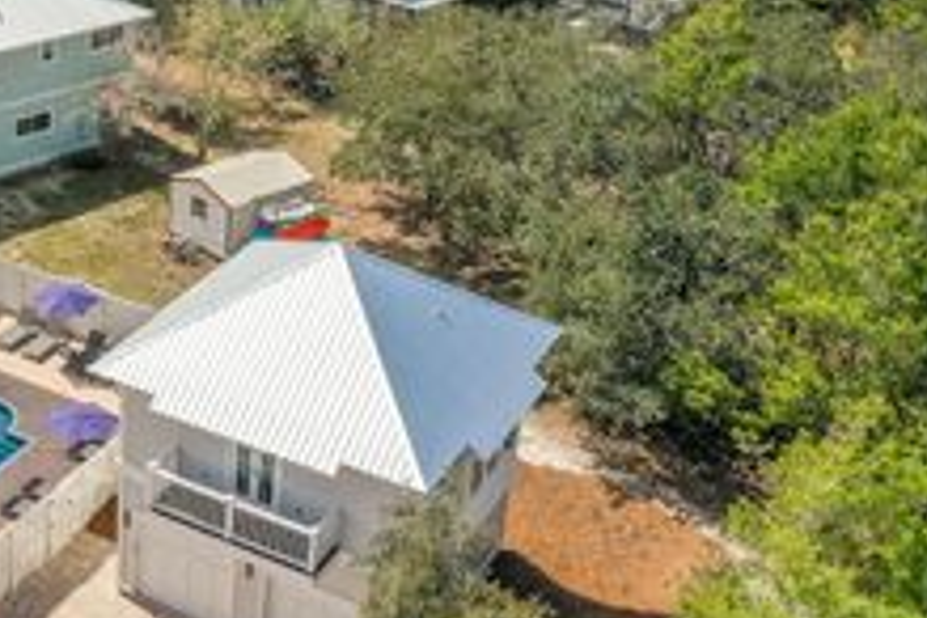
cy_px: 87
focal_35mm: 64
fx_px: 1648
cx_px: -8
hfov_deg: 29.3
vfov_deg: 20.9
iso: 100
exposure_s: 1/500
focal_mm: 10.26
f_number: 6.3
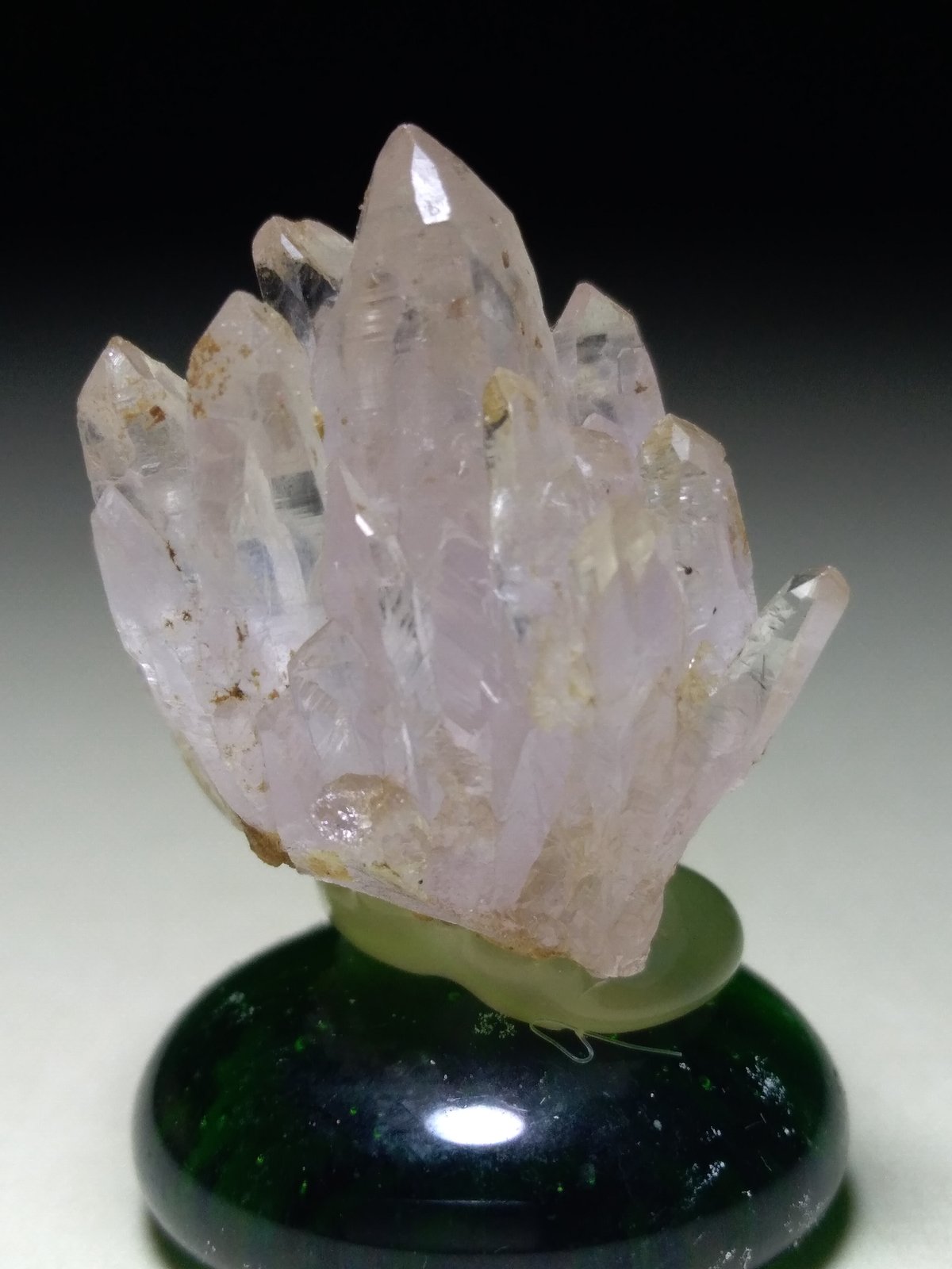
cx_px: 476
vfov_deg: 67.3
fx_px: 953
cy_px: 634
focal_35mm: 26
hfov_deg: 53.1
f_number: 2
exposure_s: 1/60
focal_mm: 3.54
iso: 125
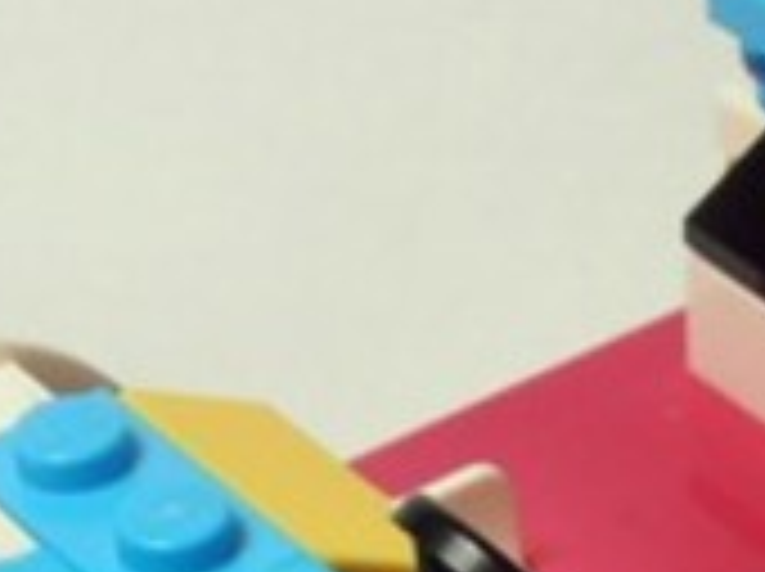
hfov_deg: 10.0
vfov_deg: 7.3
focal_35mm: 196
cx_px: 878
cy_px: 1043
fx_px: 4325
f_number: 3.9
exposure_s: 1/60
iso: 80
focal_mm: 6.61
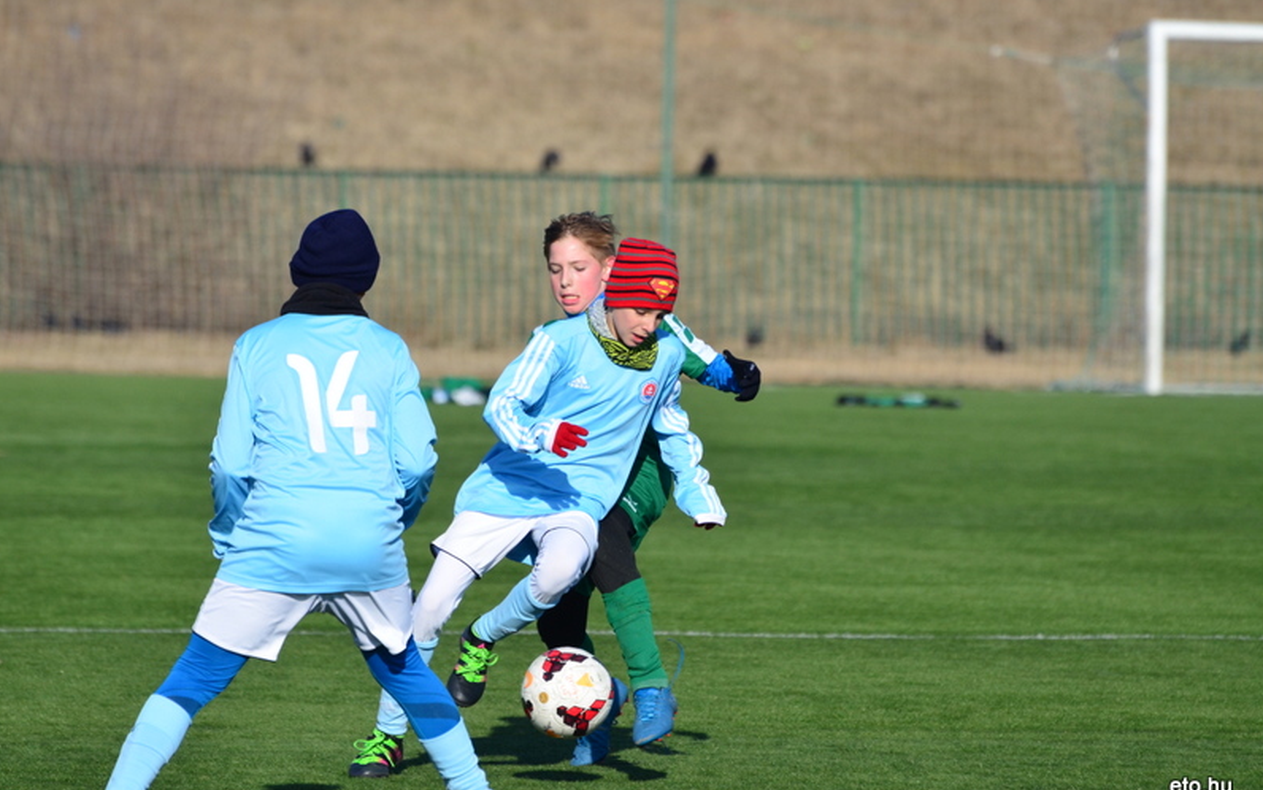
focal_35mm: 414
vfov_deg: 3.2
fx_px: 14254
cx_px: 630
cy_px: 405
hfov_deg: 5.1
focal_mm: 270
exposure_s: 1/2500
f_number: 6.3
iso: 500
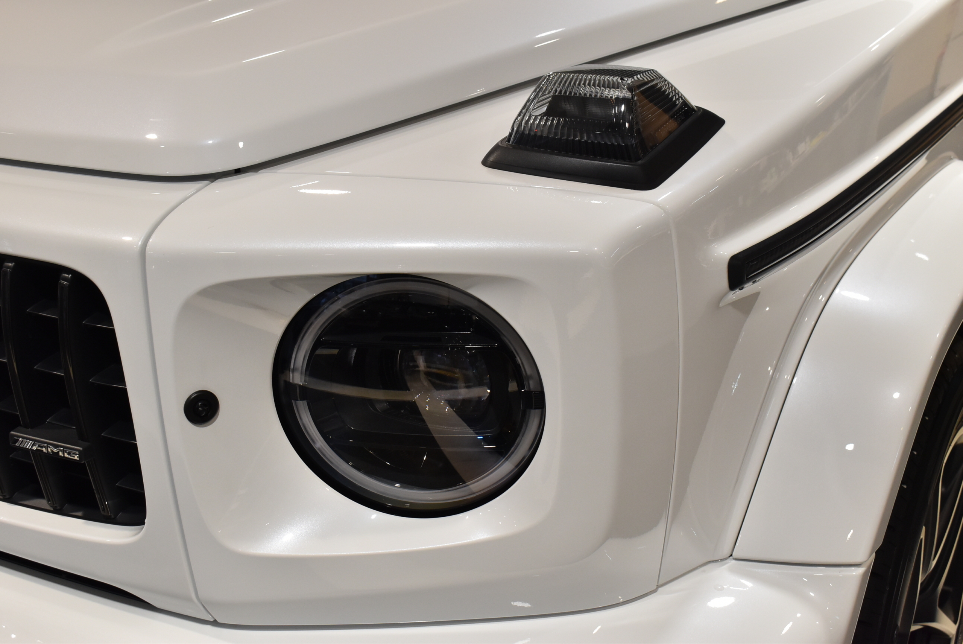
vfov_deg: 28.1
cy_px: 322
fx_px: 1285
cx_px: 482
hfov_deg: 41.1
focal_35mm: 48
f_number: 8
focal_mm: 32
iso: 900
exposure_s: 1/50
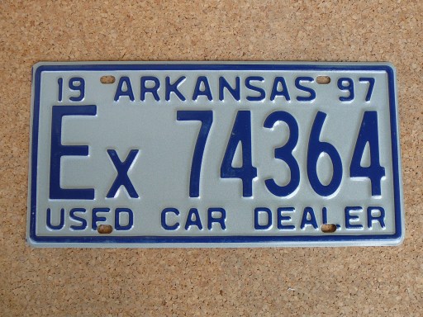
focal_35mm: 43
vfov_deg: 33.6
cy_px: 158
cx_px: 212
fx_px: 525
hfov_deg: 43.9
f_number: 3.2
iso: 80
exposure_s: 1/200
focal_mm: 6.4
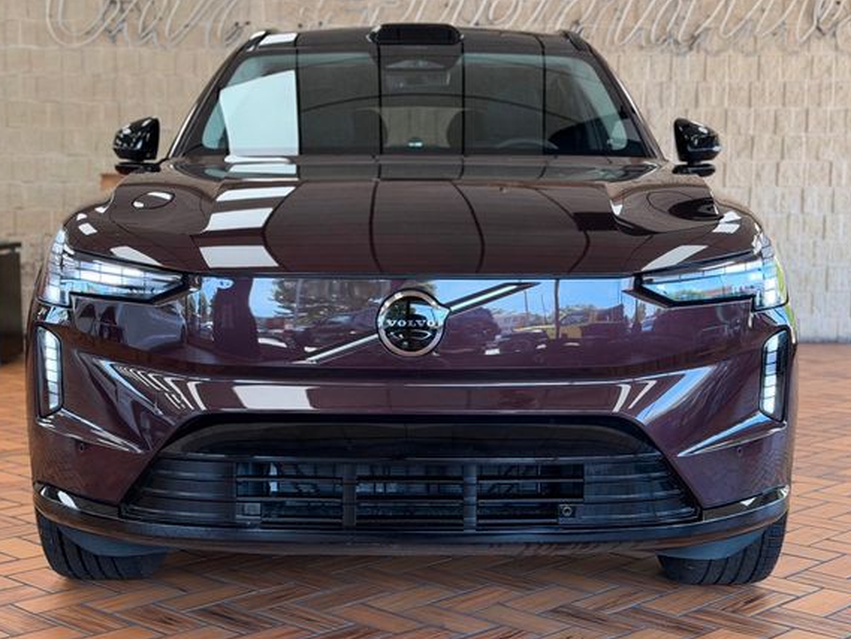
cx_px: 416
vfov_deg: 27.0
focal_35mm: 54
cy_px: 355
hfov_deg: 35.5
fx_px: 1328
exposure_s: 1/213
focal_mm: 6.76
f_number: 1.78
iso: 160
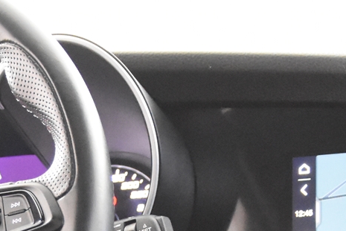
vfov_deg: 8.2
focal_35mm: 161
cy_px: 402
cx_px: 89
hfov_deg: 12.7
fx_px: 1547
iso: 7200
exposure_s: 1/40
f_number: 3.2
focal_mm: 26
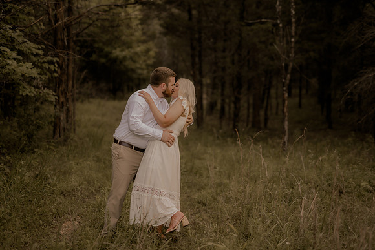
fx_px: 521
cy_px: 125
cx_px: 188
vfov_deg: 27.0
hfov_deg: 39.6
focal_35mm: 50
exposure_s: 1/250
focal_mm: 50
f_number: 2.2
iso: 200
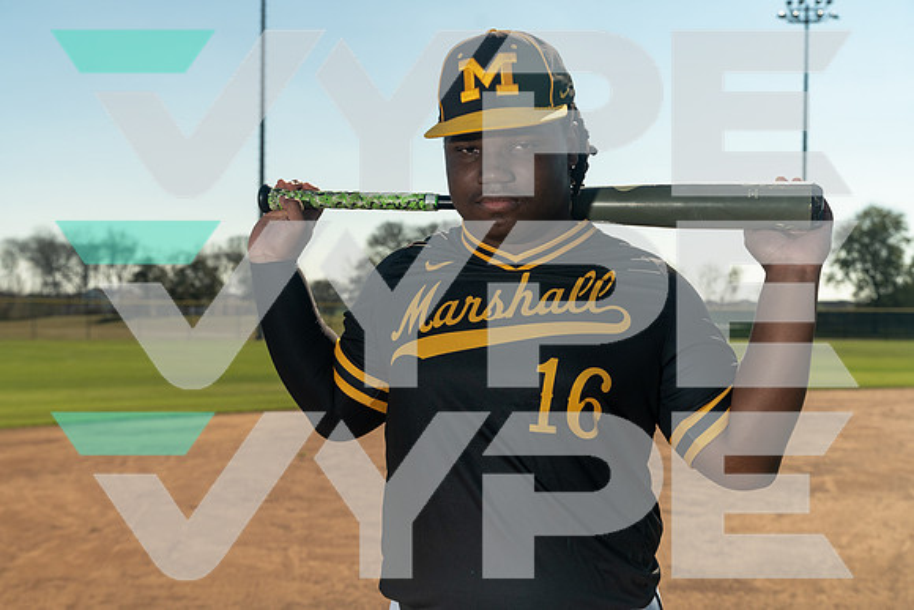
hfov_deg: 43.6
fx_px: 1143
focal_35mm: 45
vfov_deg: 29.9
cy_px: 305
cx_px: 457
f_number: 5.6
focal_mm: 45
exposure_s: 1/200
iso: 500
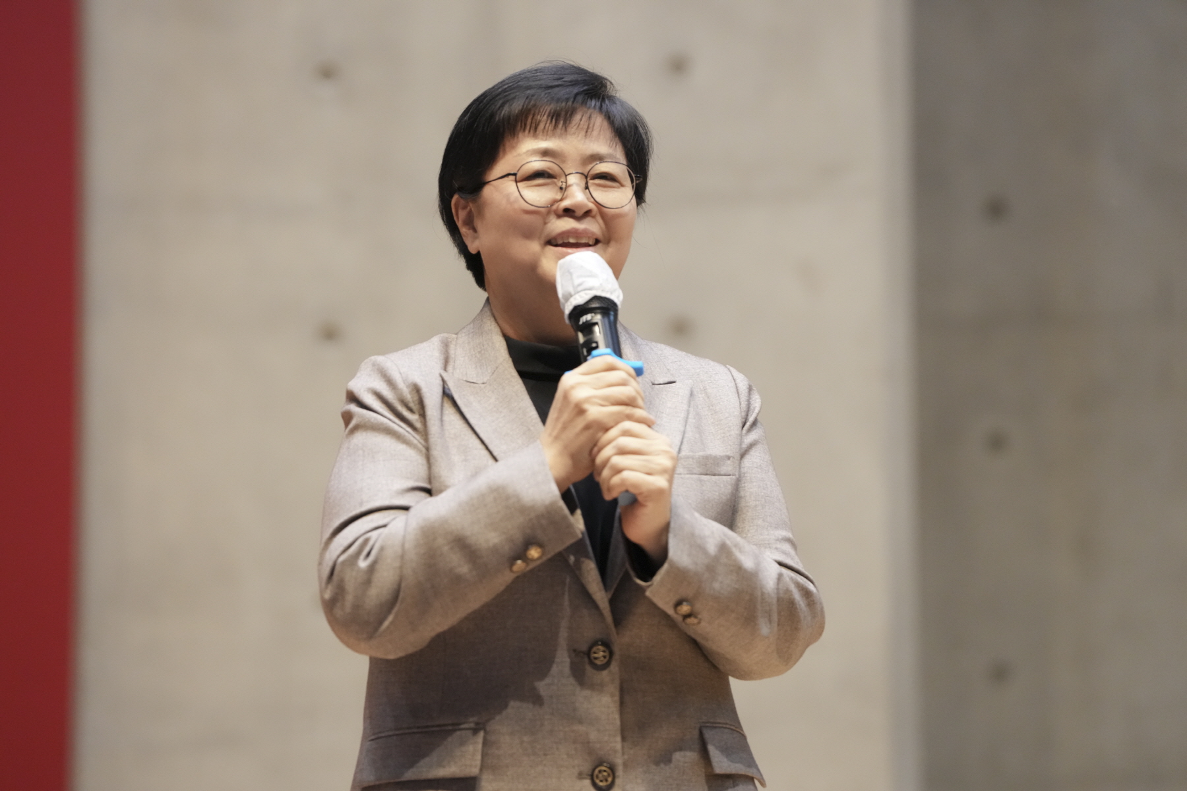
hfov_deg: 10.3
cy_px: 396
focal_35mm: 200
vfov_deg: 6.9
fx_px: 6594
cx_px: 594
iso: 6400
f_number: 4
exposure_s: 1/160
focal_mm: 200
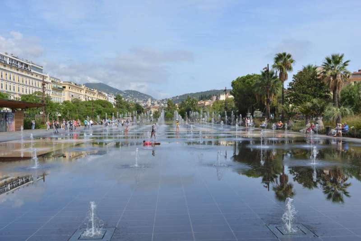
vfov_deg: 42.4
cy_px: 120
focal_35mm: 31
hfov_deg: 60.3
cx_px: 180
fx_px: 311
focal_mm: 31
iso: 125
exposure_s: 1/200
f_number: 7.1
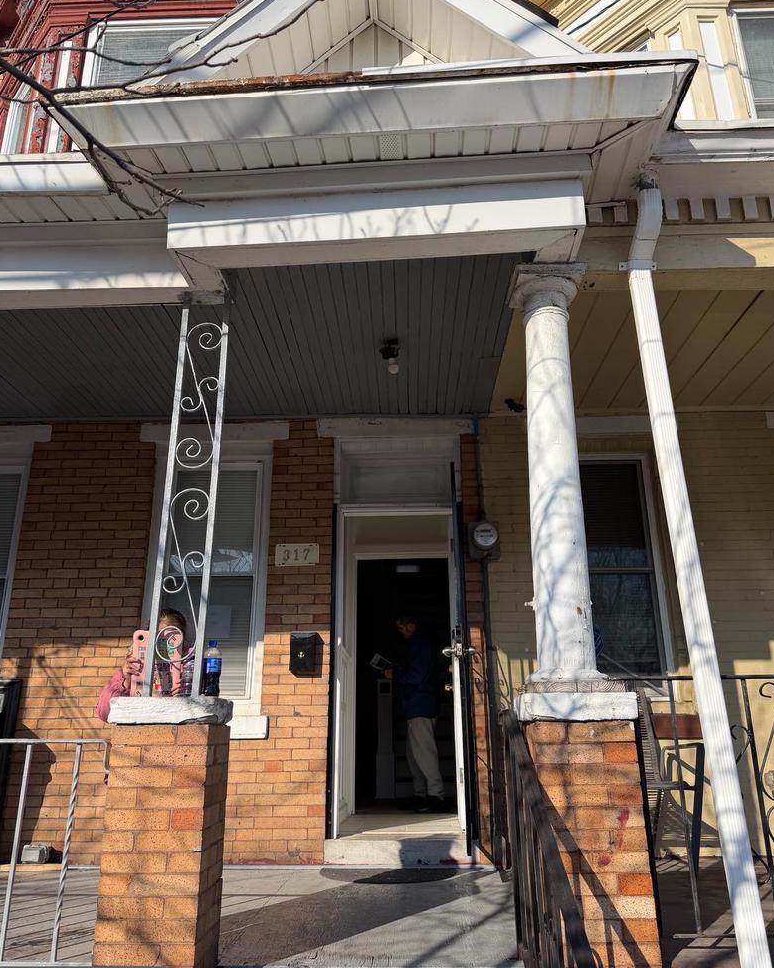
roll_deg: +0.7
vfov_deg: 66.0
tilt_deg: +17.6
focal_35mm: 26
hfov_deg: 54.9
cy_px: 486
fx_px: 745
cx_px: 394
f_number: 1.78
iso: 80
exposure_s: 1/3759
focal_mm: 6.76
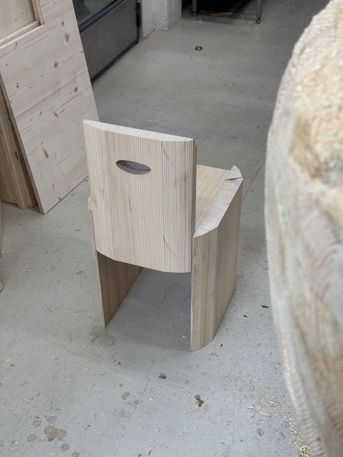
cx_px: 172
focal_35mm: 48
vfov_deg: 39.7
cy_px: 228
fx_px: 634
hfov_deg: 30.3
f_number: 1.8
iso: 100
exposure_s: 1/100
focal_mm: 6.8
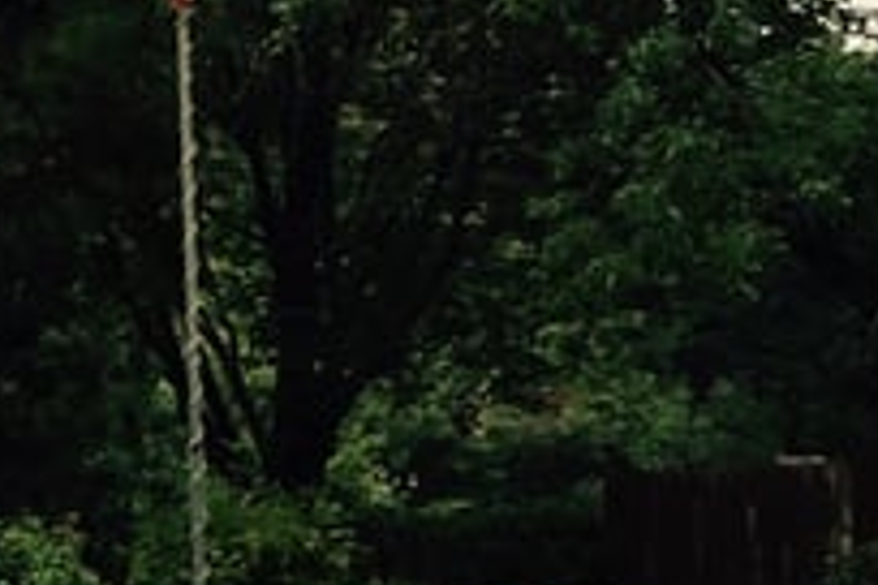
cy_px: 594
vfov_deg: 6.9
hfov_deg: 10.3
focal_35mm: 197
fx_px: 4804
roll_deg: +0.1
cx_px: -54
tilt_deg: +1.5
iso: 32
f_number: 2.2
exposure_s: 1/309
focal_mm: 4.15
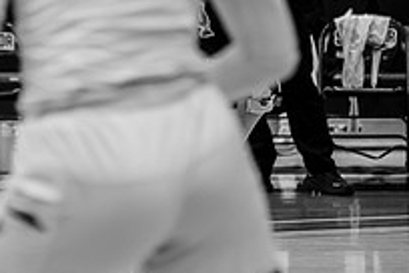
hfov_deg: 6.4
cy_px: 137
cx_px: -162
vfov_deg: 4.3
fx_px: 3613
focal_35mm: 318
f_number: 2.8
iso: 1250
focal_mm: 93
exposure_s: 1/640
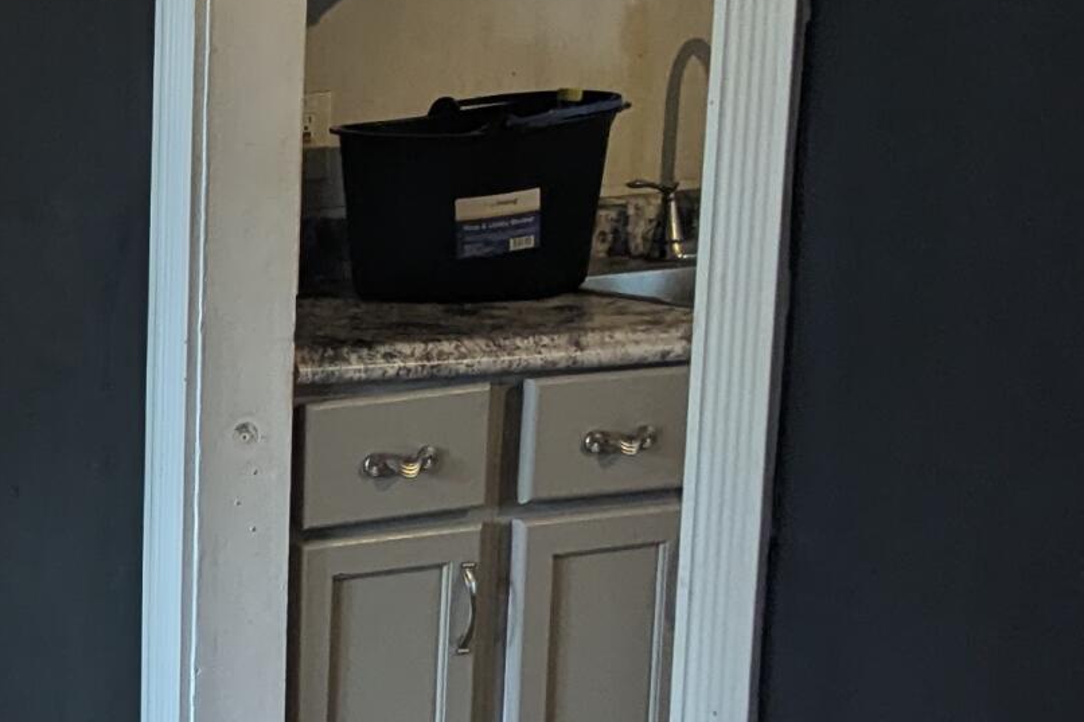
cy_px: 573
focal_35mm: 93
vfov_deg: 14.6
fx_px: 2800
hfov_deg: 18.2
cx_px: -761
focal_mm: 6.81
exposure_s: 1/120
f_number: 1.85
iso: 556
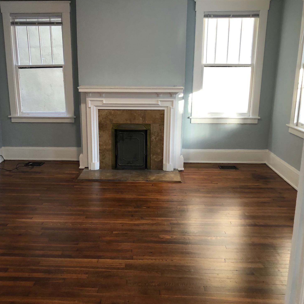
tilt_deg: -13.2
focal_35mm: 34
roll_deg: -0.7
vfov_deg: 48.5
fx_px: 338
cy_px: 151
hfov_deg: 48.4
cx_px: 135
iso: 50
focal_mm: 4
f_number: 1.8
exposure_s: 1/15
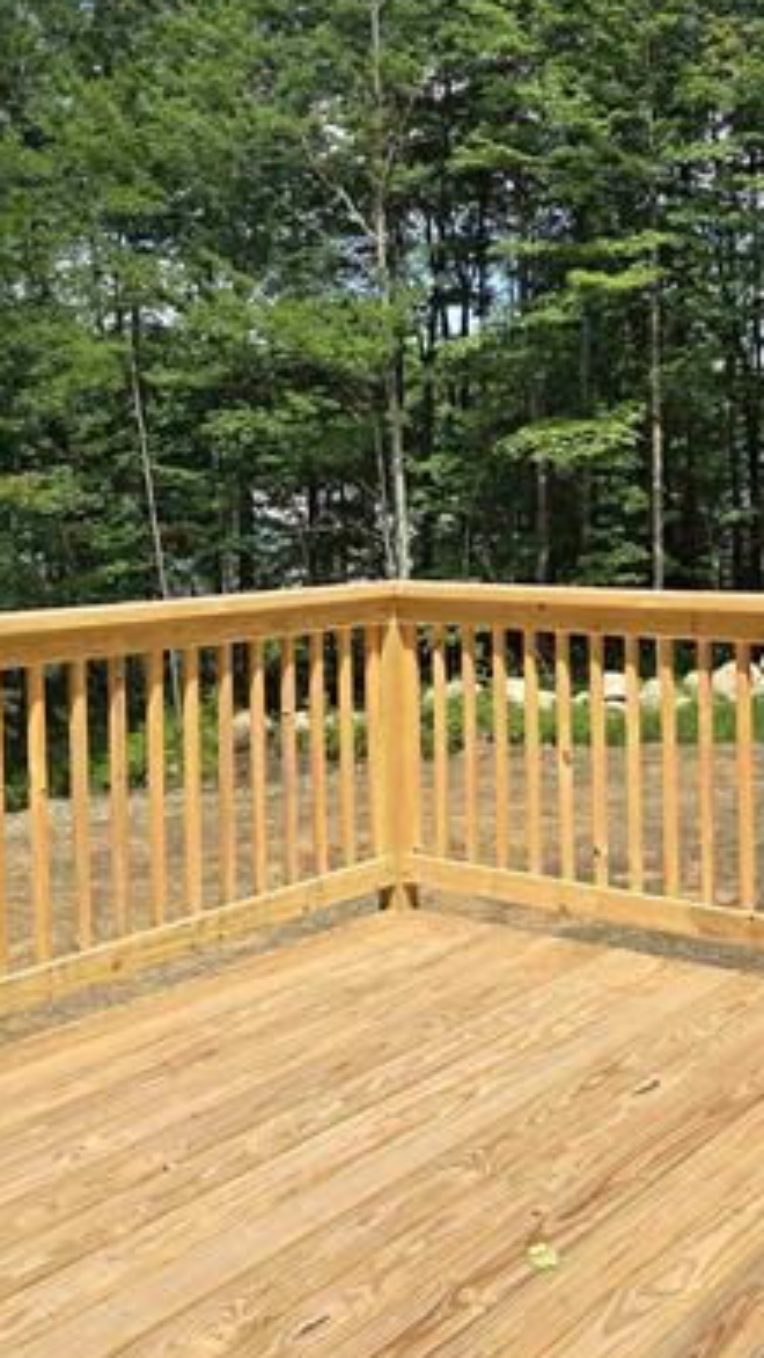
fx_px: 1476
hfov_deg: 28.7
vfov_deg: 49.2
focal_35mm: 41
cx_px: 552
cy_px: 566
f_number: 1.7
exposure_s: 1/501
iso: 12
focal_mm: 6.3
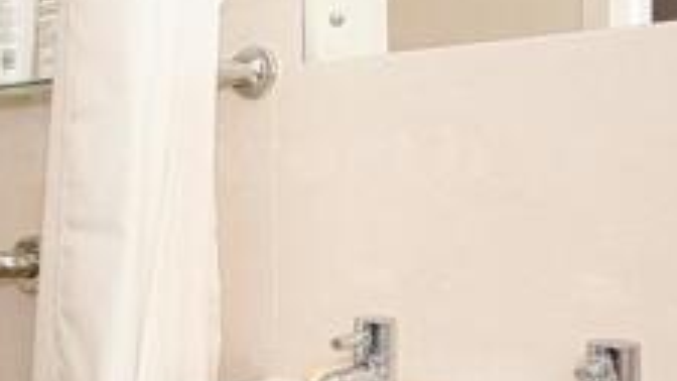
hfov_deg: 39.5
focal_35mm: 49
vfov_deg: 24.4
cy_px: 156
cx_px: 86
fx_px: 880
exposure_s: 1/60
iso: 320
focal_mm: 16
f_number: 7.1
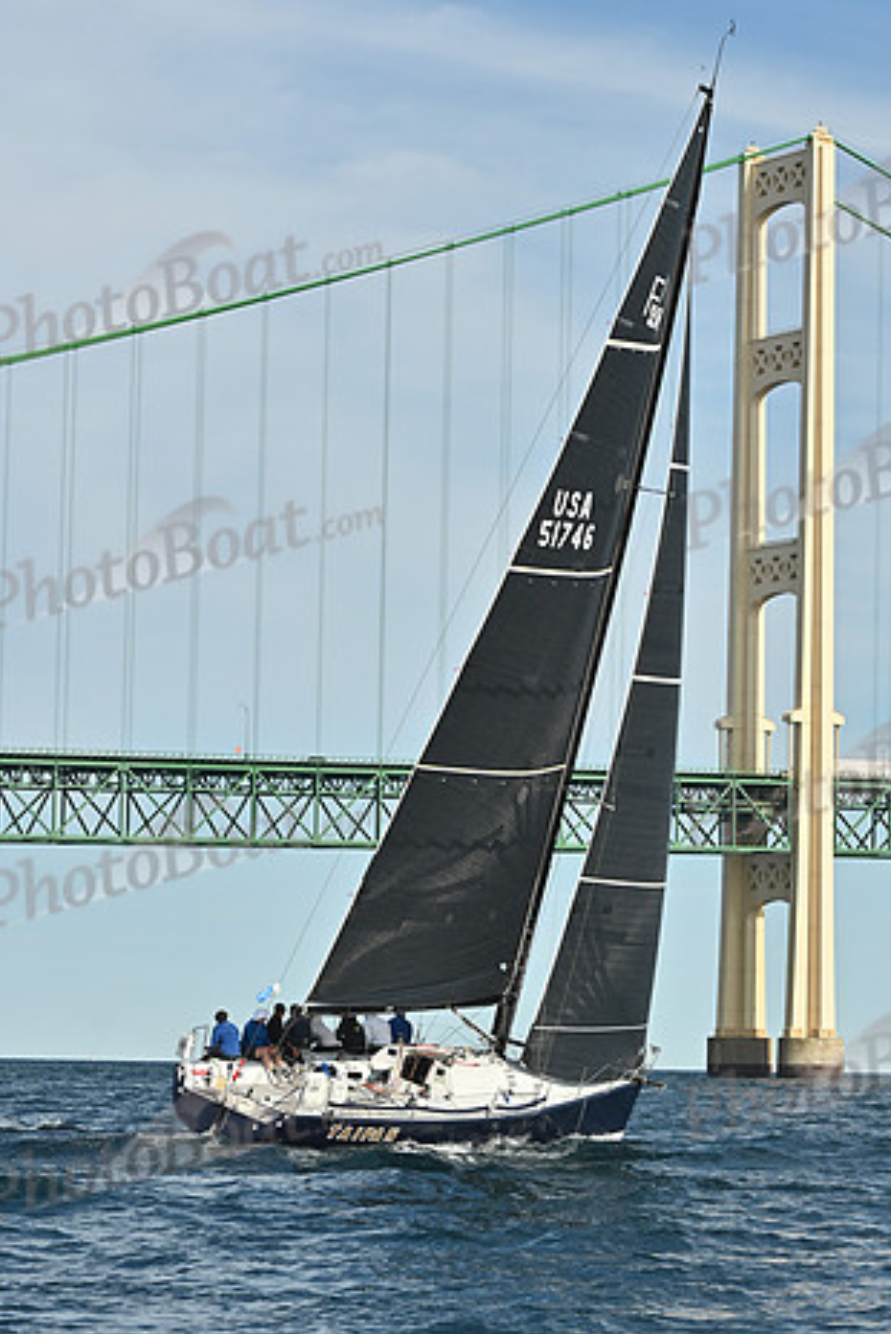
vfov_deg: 17.8
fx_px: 4263
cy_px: 667
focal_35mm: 115
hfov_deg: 11.9
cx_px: 533
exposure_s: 1/1000
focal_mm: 92
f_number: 10
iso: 320
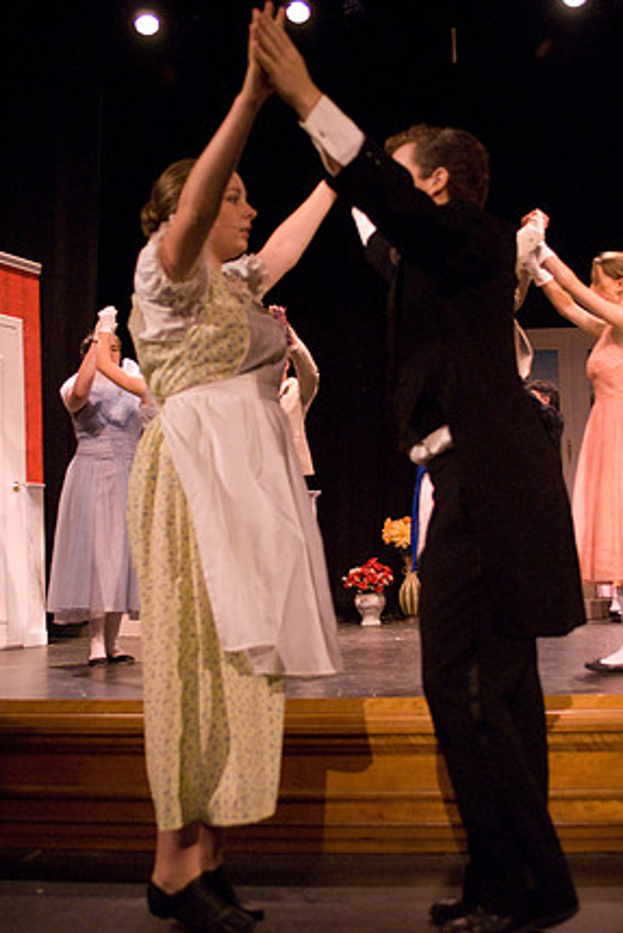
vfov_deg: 44.5
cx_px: 320
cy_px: 464
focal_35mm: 44
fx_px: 1141
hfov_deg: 30.5
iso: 1600
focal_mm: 28
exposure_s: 1/160
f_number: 2.8
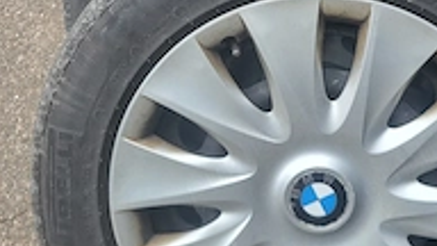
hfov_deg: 35.0
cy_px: -5
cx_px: 303
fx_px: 684
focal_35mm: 59
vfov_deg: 19.7
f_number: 1.8
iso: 40
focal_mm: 5.4
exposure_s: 1/238
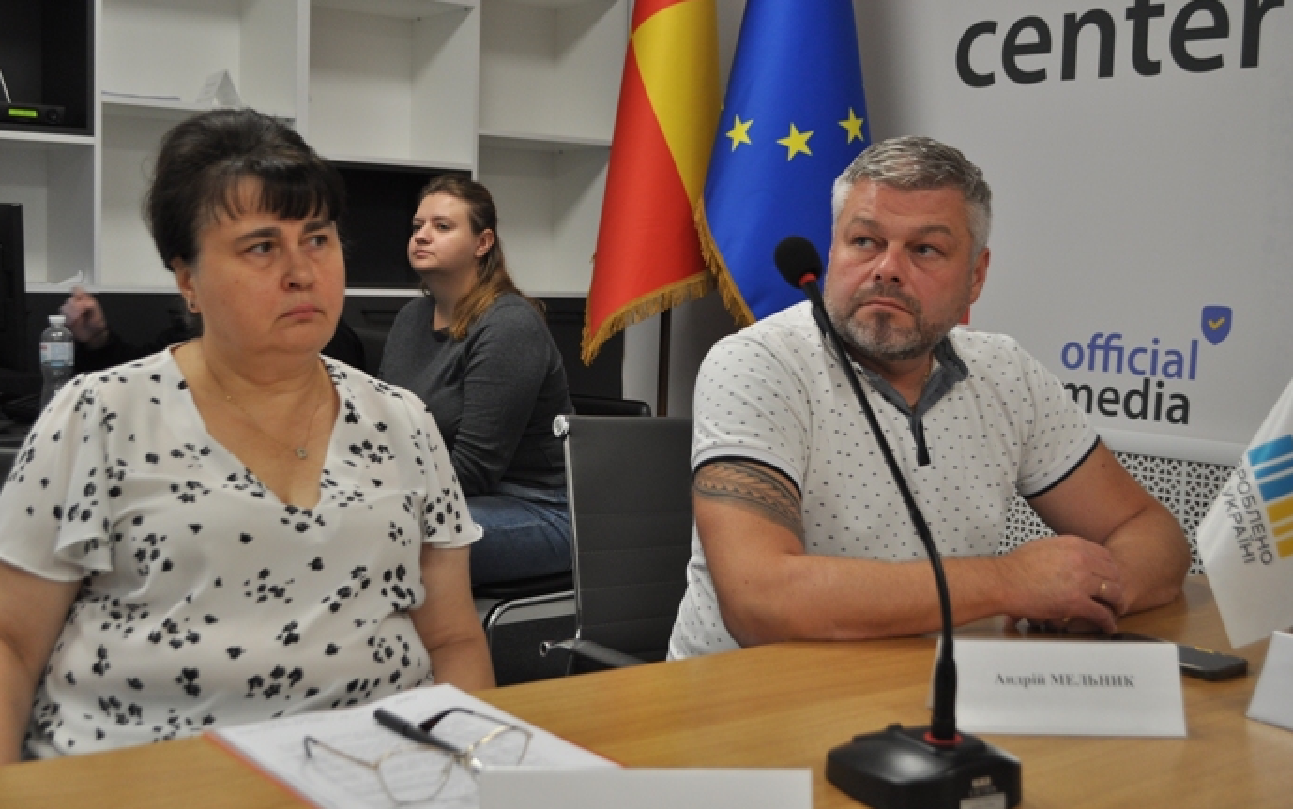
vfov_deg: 29.9
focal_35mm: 43
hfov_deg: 46.2
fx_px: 1516
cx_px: 648
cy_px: 390
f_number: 4.5
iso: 500
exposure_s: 1/60
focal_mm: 28
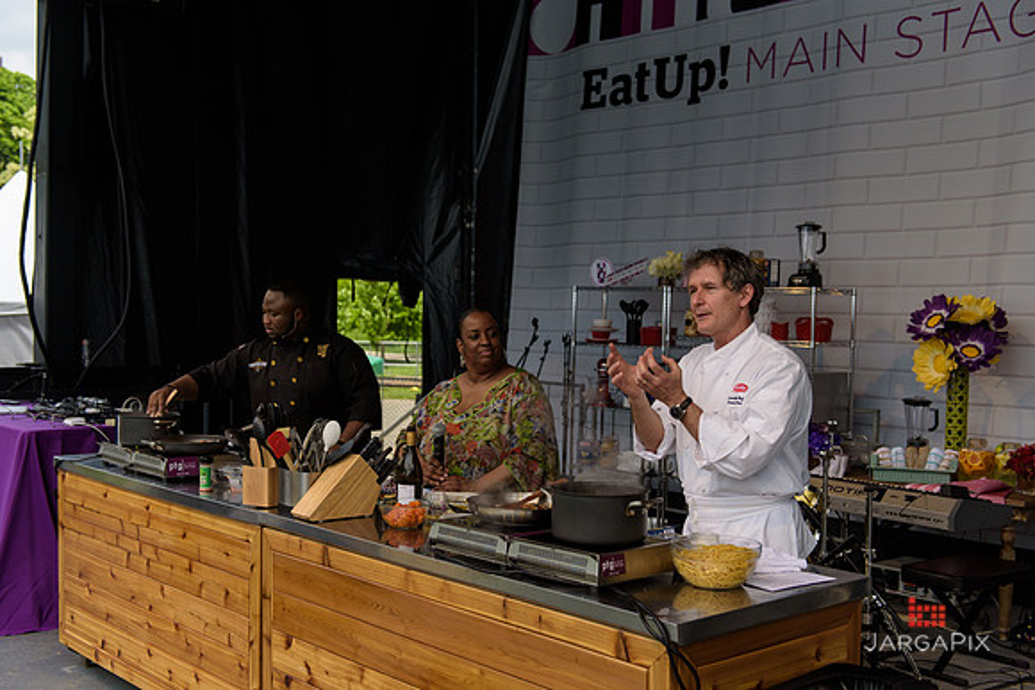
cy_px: 345
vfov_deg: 31.9
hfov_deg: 46.4
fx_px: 1208
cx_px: 518
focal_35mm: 42
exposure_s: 1/1250
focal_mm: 42
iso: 200
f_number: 3.2
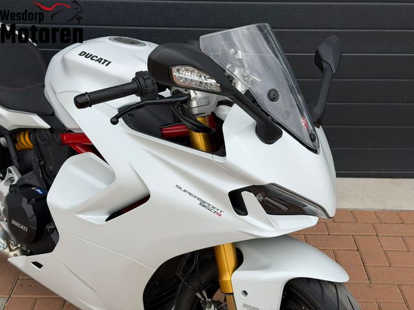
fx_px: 574
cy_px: 155
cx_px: 207
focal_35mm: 48
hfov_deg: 39.7
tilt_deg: -25.2
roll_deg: -0.1
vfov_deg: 30.3
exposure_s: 1/3704
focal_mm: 6.76
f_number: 1.78
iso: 64
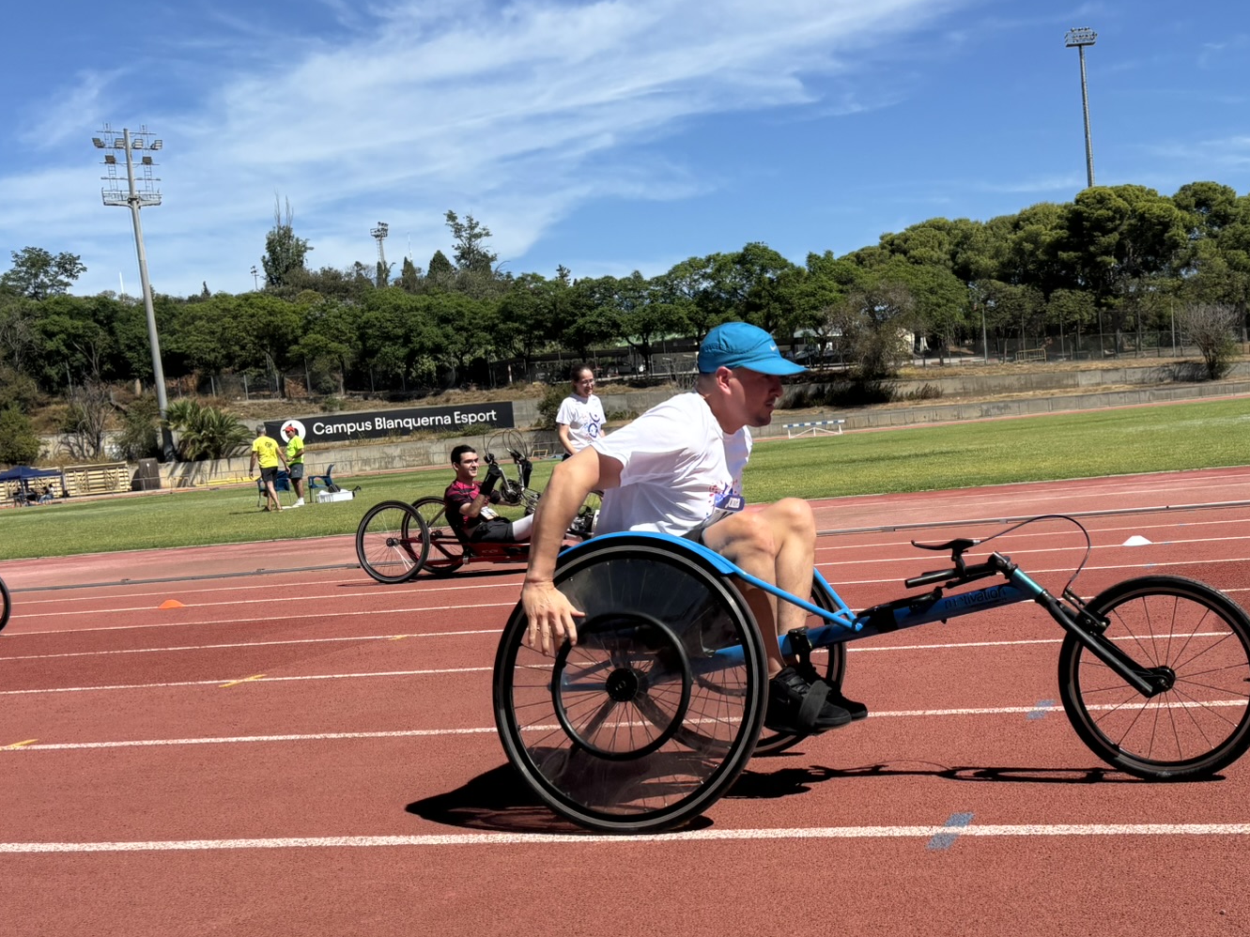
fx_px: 1444
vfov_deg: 35.8
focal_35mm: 40
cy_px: 560
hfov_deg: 45.7
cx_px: 879
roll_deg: +6.1
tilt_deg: -6.2
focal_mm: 5.96
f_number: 1.6
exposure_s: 1/4425
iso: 50
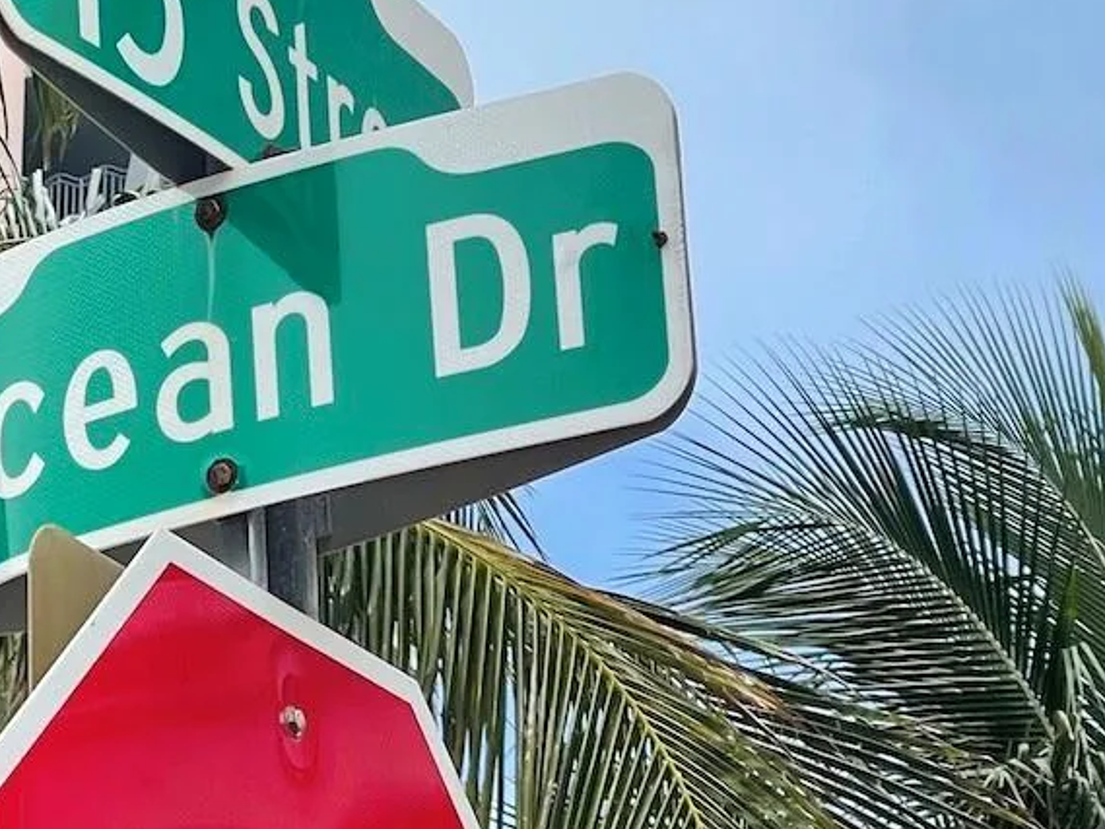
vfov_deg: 8.2
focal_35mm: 180
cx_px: 84
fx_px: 5747
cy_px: 810
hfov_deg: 10.9
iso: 20
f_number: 2.2
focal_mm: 7.5
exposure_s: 1/809
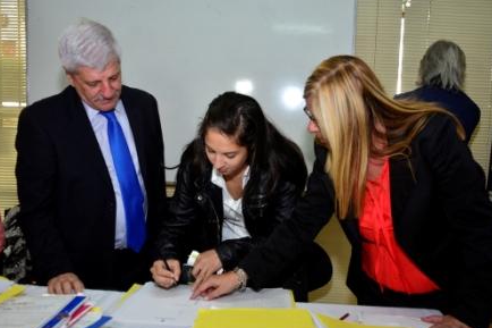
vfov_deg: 38.9
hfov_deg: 55.8
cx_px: 248
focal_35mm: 34
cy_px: 167
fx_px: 464
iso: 640
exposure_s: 1/80
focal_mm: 22
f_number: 5
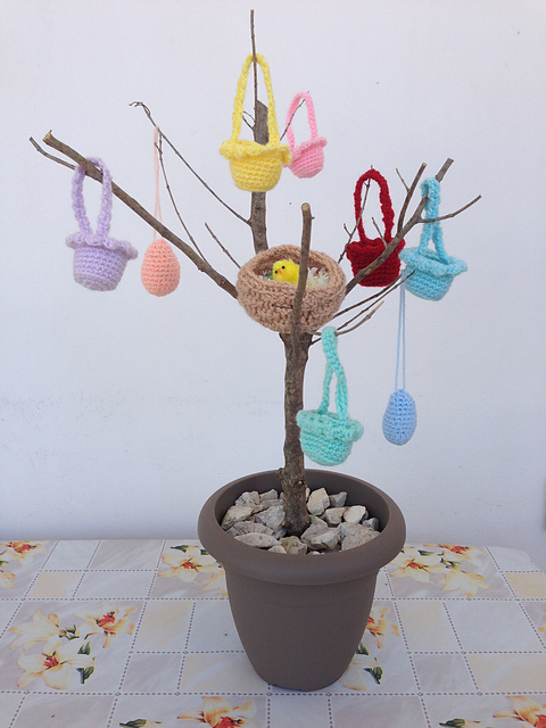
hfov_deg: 42.9
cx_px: 273
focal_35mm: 33
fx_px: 694
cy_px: 364
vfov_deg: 55.4
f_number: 2.4
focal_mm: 4.12
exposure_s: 1/364
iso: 50
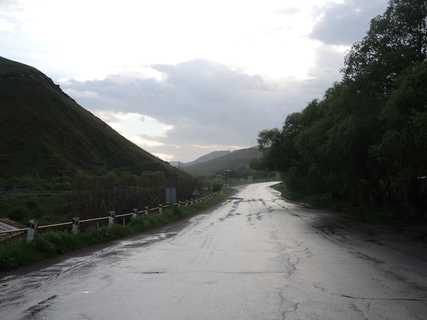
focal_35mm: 46
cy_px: 160
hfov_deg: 41.2
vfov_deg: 31.5
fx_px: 568
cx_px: 214
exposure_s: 1/500
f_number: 2.5
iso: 80
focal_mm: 9.9
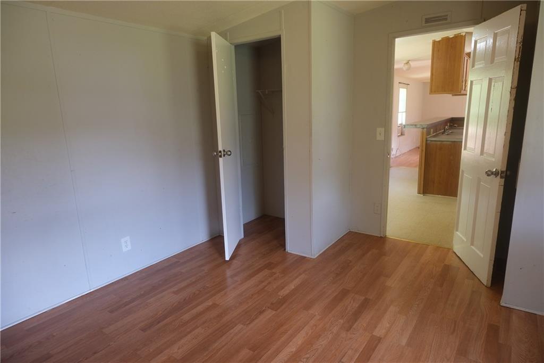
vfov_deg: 55.1
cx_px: 272
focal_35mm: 23
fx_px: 347
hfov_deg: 76.1
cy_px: 182
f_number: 4.5
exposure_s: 1/42
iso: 800
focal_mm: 15
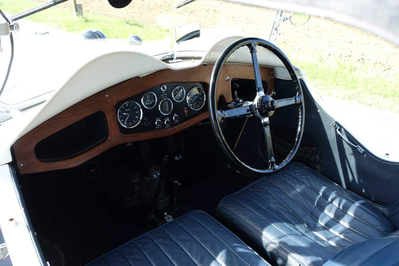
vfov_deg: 41.1
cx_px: 200
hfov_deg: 58.7
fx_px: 355
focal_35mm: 32
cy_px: 133
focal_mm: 11.69
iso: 125
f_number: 4
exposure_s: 1/100
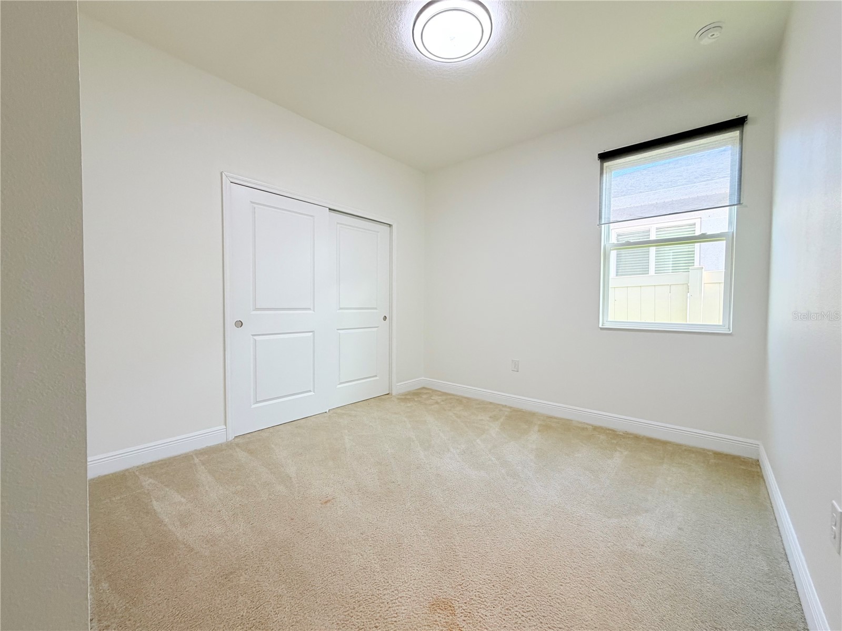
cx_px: 421
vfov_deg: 85.7
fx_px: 341
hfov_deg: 102.1
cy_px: 316
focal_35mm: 14
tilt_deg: -1.9
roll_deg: -0.7
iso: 200
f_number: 2.2
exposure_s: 1/120
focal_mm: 2.22
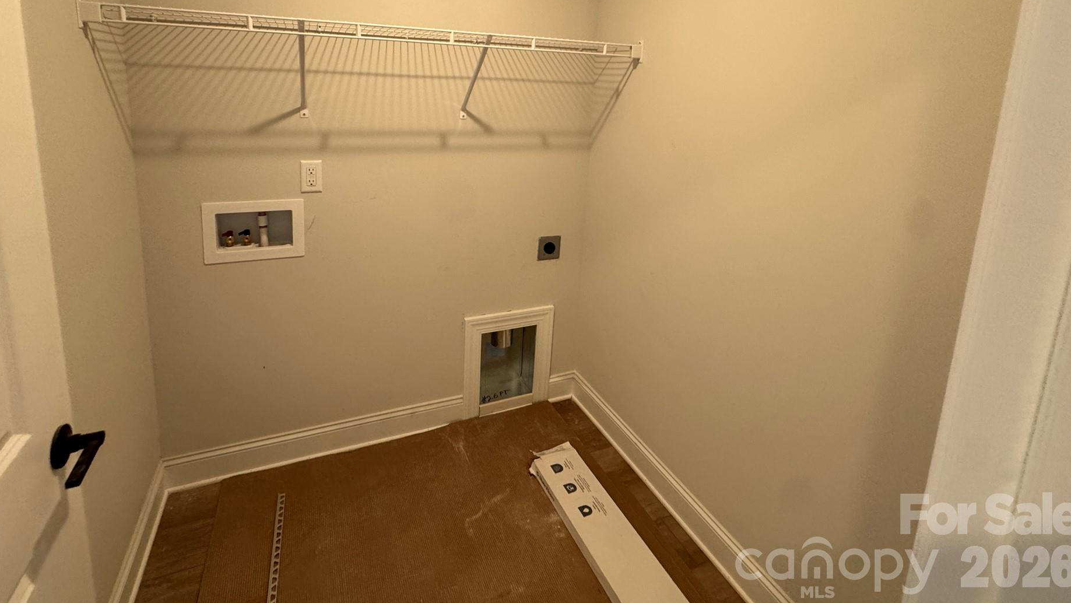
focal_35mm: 17
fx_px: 483
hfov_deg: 95.7
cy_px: 160
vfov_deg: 60.9
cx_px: 489
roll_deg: -1.5
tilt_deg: -8.8
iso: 250
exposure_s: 1/120
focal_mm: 2.22
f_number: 2.2
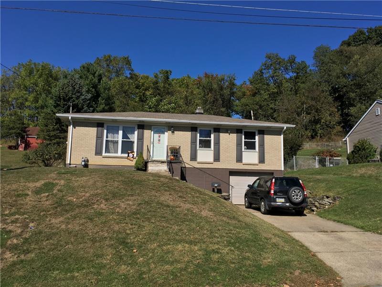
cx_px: 191
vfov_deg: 48.2
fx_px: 320
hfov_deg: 61.7
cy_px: 144
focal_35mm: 29
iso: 25
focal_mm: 4.15
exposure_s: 1/1923
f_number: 2.2
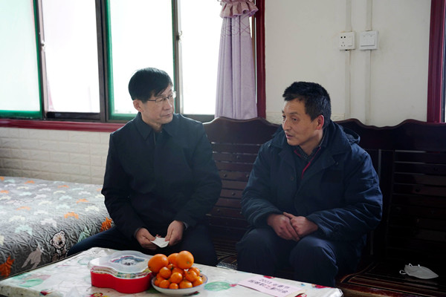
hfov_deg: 41.8
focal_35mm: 47
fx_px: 585
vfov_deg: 28.5
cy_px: 148
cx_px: 223
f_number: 2.8
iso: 800
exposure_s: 1/50
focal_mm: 47.2
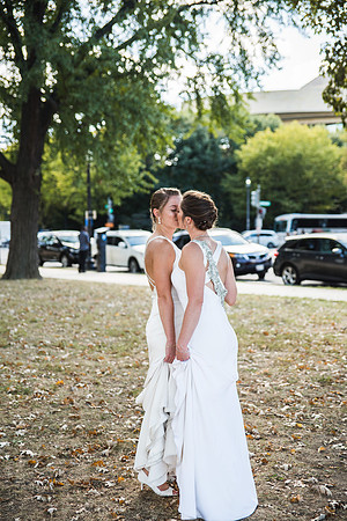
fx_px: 810
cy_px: 260
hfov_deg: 24.2
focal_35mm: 56
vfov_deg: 35.6
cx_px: 174
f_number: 2.8
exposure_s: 1/800
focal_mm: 56
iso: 200
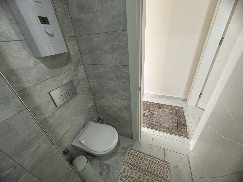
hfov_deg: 102.1
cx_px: 122
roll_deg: +6.2
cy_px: 91
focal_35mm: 14
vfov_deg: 85.7
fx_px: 98
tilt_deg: -28.2
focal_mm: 2.22
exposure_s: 1/50
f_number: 2.2
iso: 320
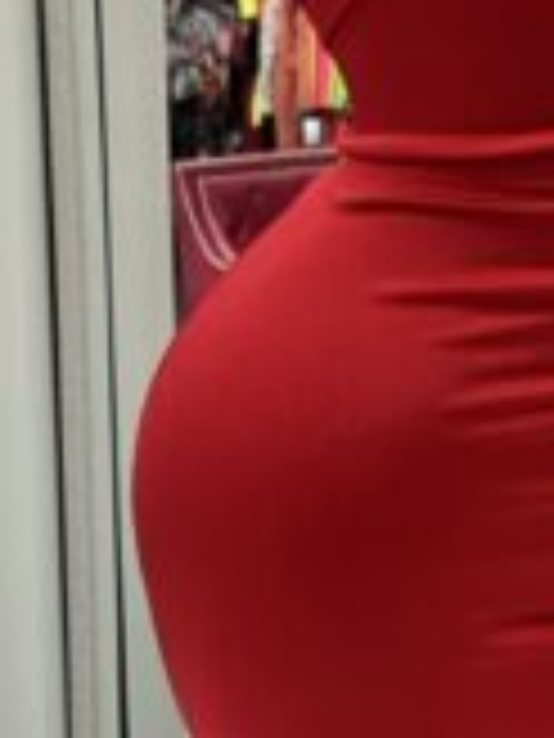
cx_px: 685
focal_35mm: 95
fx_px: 2027
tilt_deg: -3.7
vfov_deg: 20.3
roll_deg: +2.1
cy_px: 76
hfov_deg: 15.0
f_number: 1.5
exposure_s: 1/60
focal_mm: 5.7
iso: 125
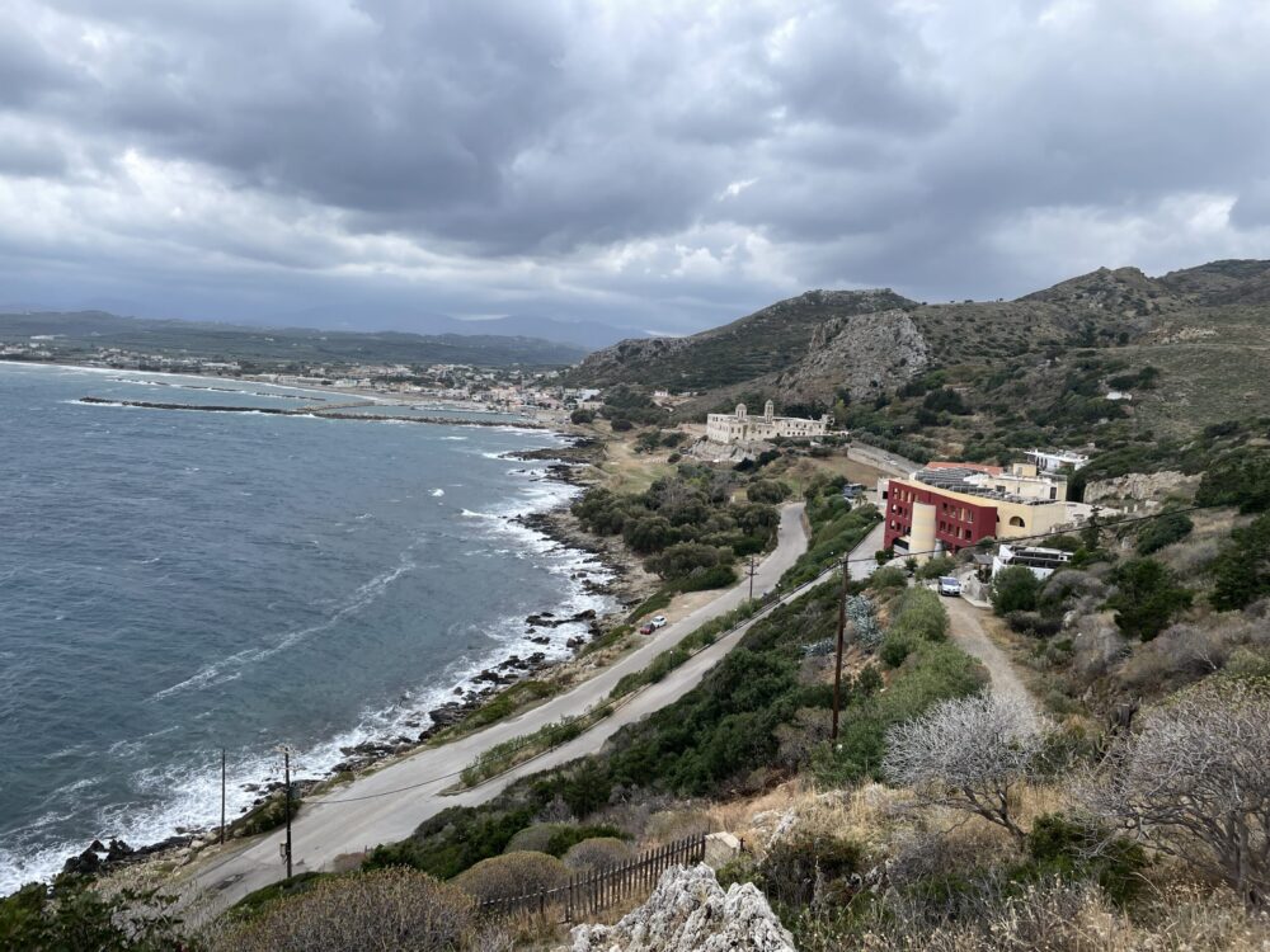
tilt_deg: -5.7
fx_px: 954
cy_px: 476
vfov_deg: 53.1
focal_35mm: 26
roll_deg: -3.6
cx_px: 635
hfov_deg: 67.3
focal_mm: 4.2
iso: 32
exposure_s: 1/1511
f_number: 1.6
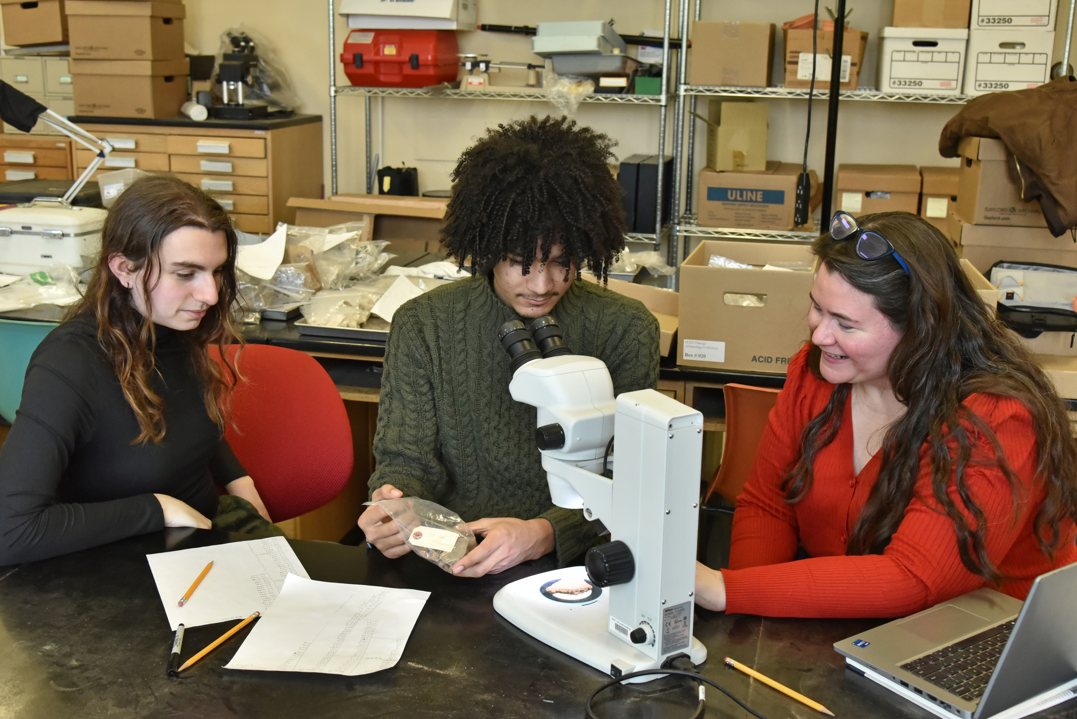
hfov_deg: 50.7
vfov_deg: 35.1
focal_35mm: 38
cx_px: 538
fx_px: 1137
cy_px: 360
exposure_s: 1/180
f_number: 5.6
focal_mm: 38
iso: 2500
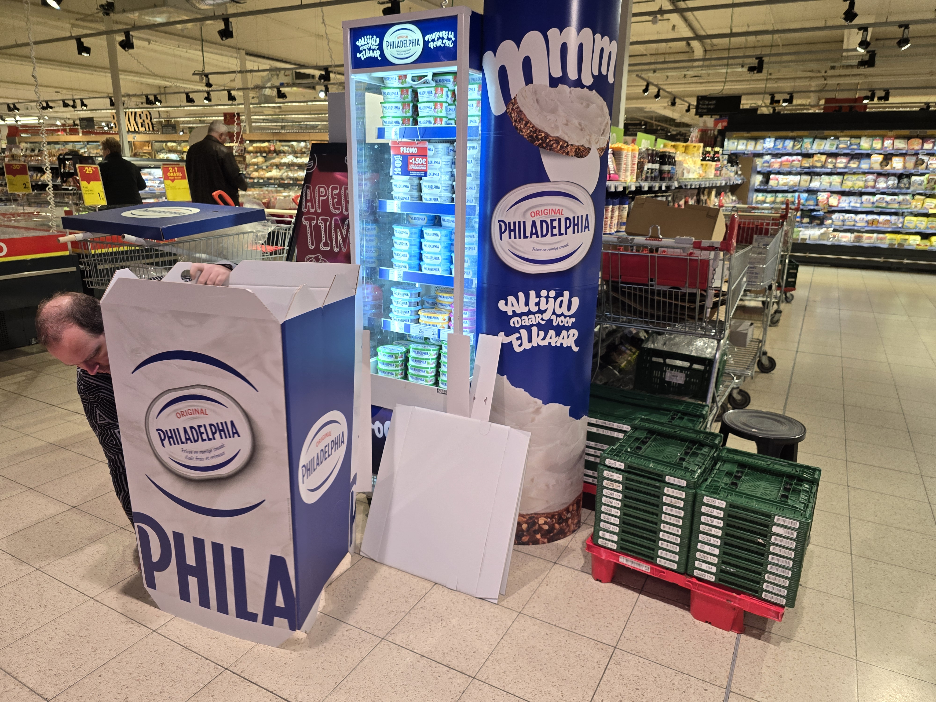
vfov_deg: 58.9
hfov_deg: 73.9
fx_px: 622
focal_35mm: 23
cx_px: 468
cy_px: 351
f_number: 1.7
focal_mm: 6.3
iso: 100
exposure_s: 1/100
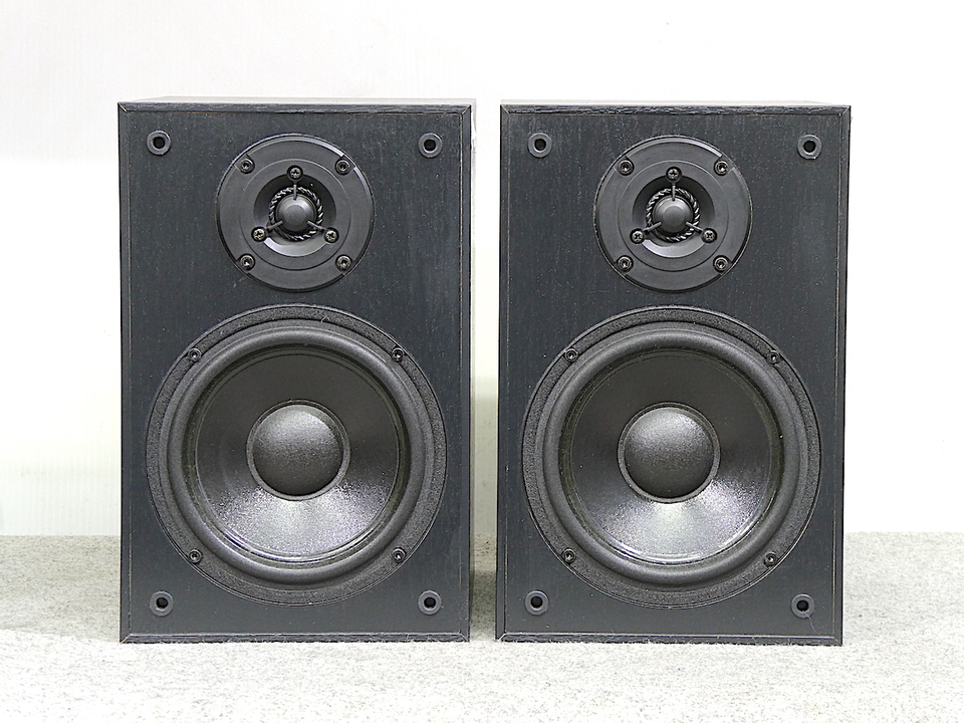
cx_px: 482
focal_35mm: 106
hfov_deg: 18.5
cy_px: 362
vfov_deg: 14.0
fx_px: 2952
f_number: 5.1
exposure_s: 1/2.5
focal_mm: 19
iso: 200
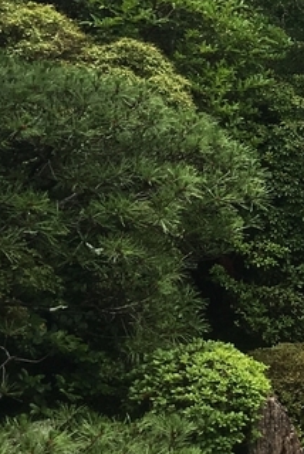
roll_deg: +0.4
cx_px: 834
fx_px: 1428
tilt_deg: -2.7
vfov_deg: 17.9
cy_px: 99
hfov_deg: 9.9
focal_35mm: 113
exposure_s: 1/1202
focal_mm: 4.15
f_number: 2.2
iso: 25
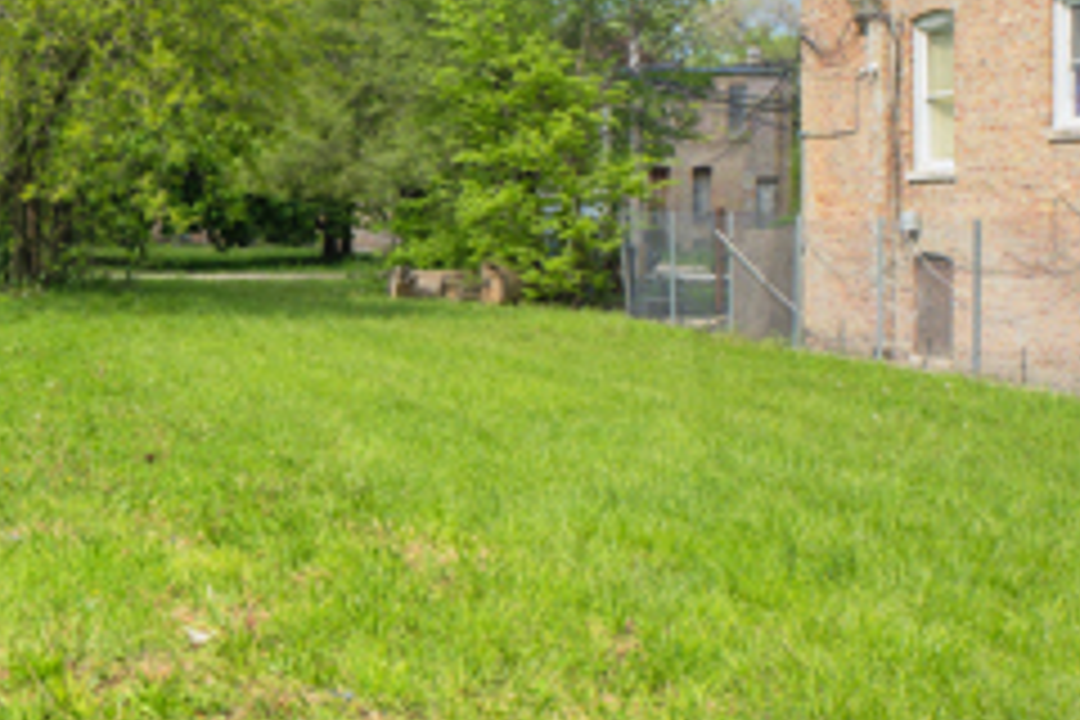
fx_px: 2700
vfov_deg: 15.1
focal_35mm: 90
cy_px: 212
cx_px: -4
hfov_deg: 21.8
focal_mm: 24
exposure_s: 1/125
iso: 50
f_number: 10
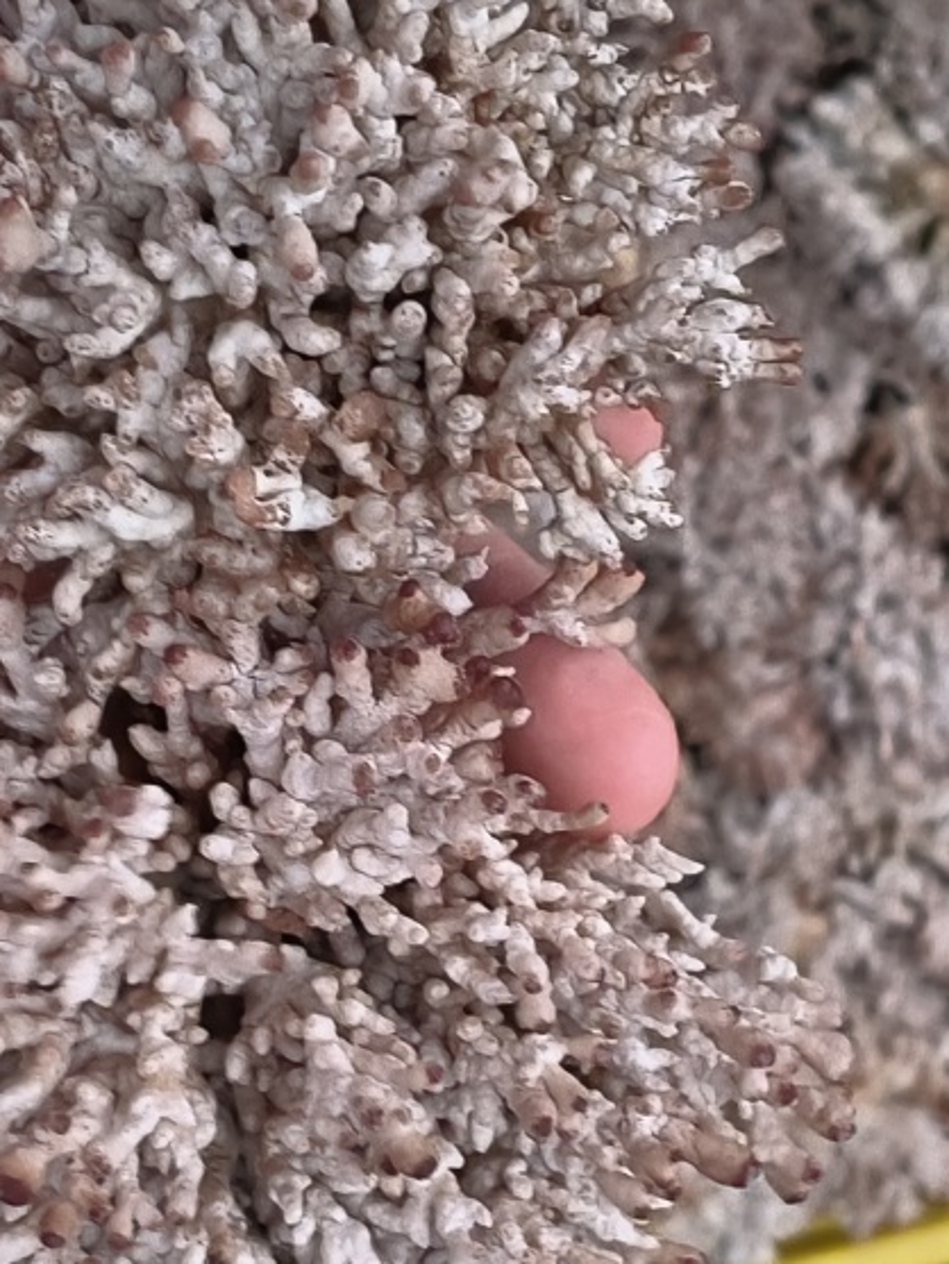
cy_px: 755
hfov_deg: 16.4
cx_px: 400
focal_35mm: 90
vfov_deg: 21.7
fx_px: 3289
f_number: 1.8
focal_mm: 4.84
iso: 1600
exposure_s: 1/25
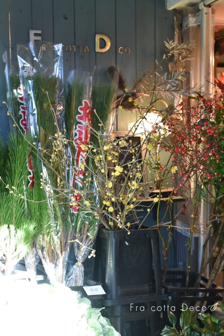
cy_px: 168
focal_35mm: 50
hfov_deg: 27.0
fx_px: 466
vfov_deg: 39.6
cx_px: 112
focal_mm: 50
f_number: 5.6
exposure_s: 1/125
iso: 3200
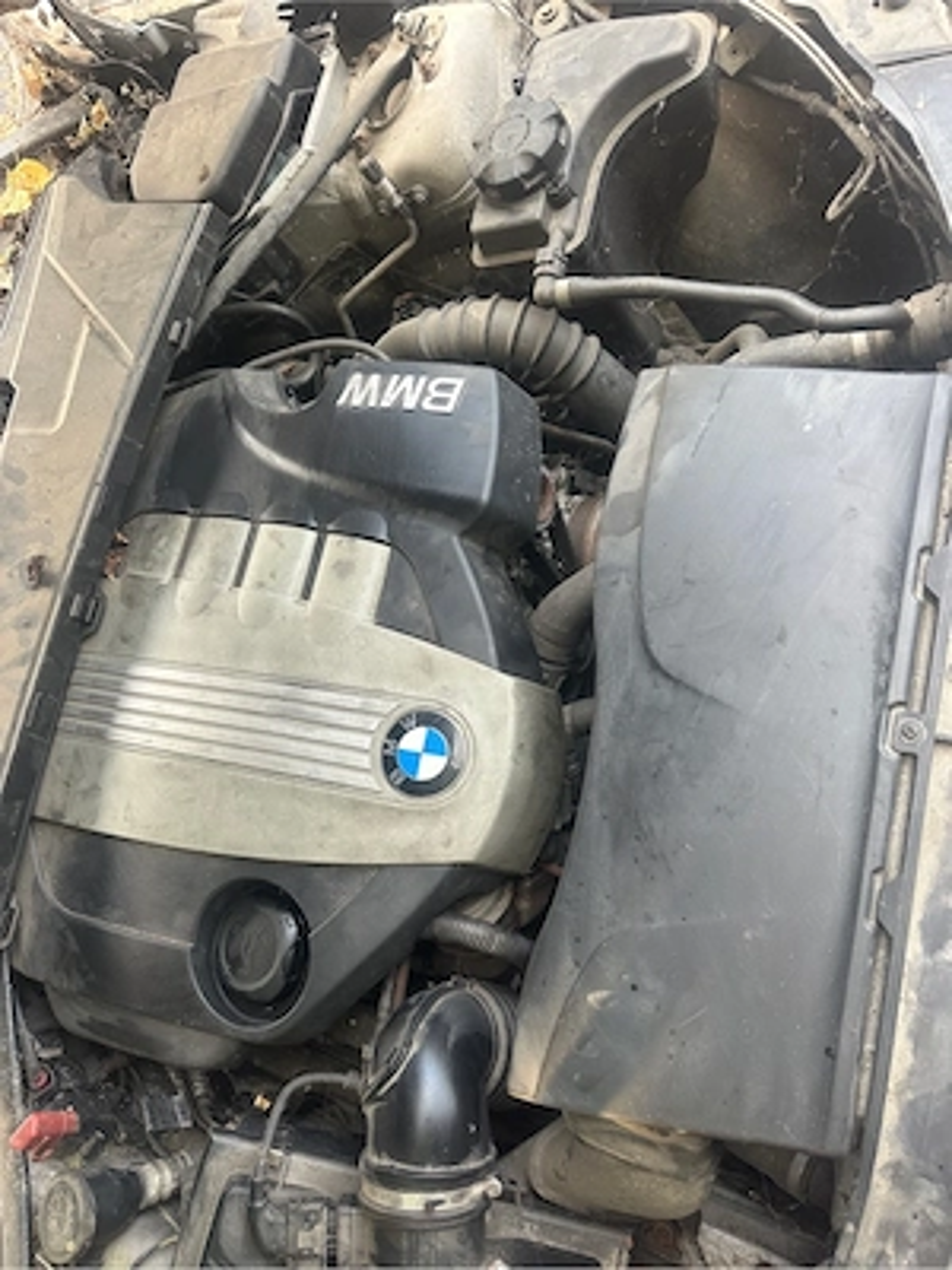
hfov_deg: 56.8
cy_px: 635
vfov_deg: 71.6
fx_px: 880
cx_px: 476
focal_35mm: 24
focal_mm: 6.86
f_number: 1.78
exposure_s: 1/121
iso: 200
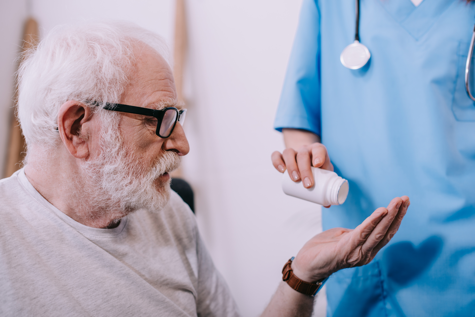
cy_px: 158
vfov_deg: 27.0
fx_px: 660
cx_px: 238
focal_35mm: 50
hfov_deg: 39.6
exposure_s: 1/200
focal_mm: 50
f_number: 3.5
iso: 200
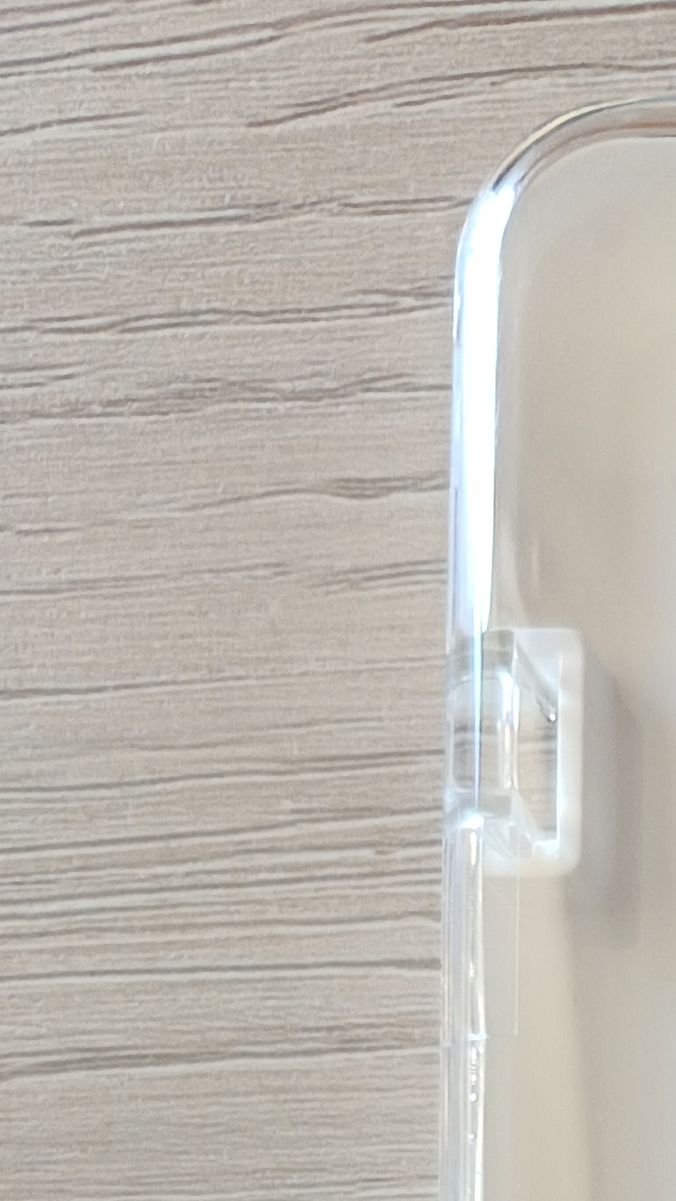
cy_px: 1708
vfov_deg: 23.2
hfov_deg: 14.3
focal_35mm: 77
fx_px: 2453
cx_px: 1126
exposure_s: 1/50
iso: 917
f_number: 1.75
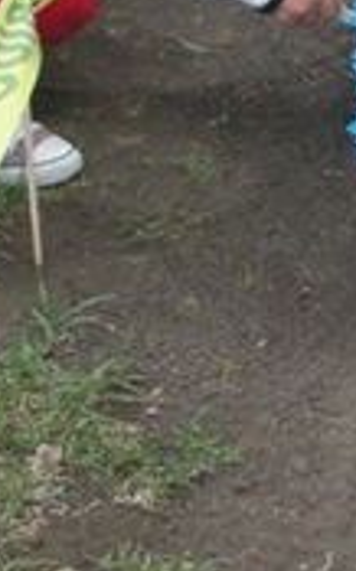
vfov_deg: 15.2
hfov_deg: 9.5
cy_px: 29
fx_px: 2116
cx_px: 372
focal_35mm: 136
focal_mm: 5.8
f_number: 3
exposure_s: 1/186
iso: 400
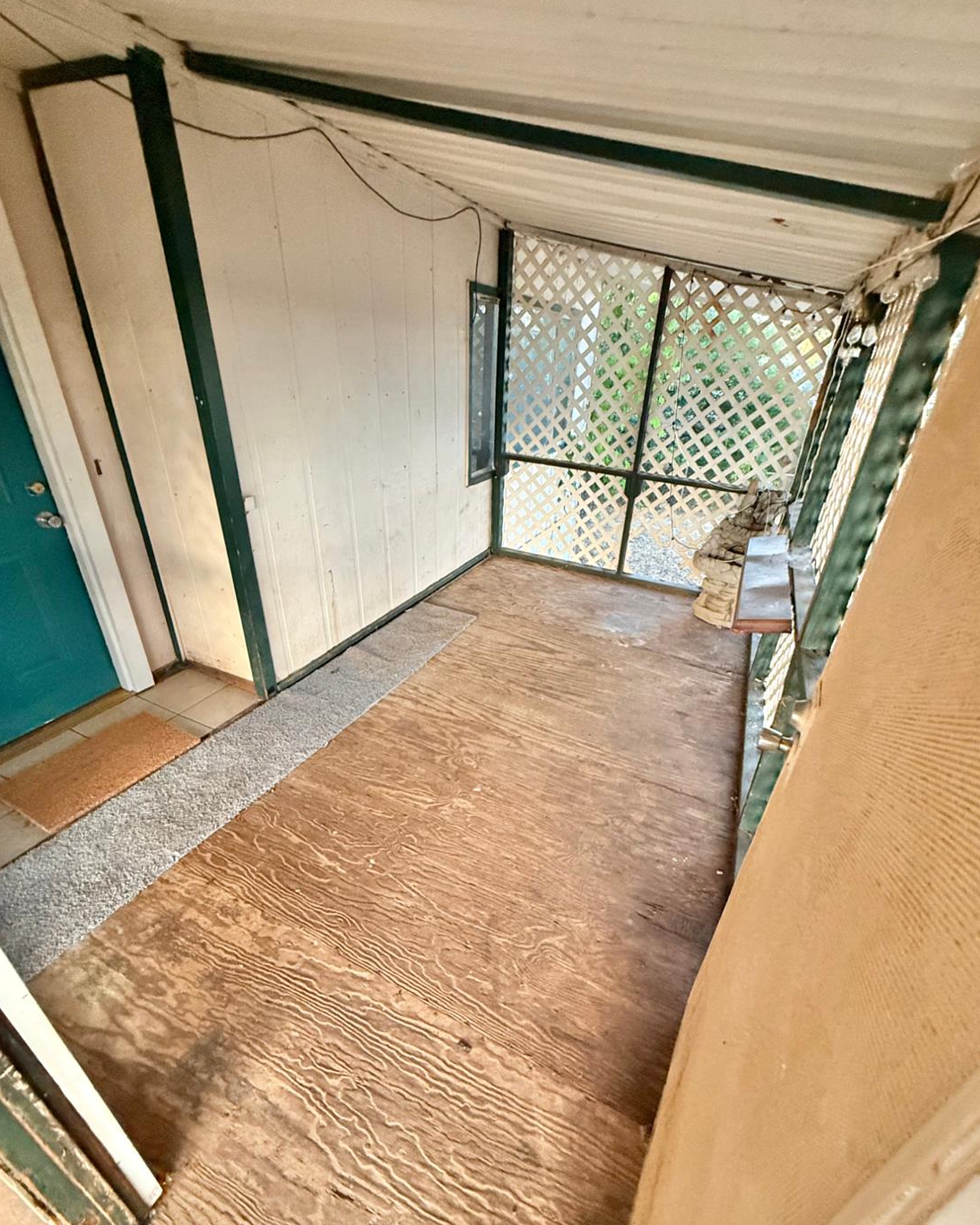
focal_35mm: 15
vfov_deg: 96.7
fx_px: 544
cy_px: 651
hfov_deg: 84.0
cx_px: 499
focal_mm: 2.22
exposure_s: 1/60
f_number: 2.2
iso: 500
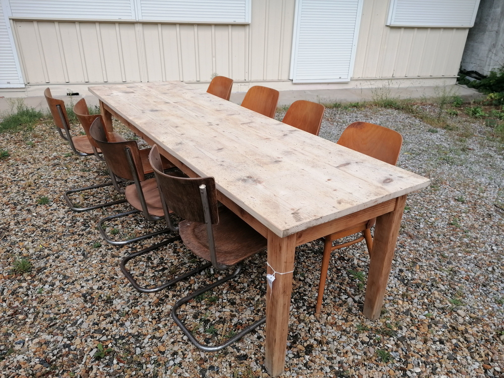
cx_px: 252
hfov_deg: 65.3
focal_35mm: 27
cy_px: 189
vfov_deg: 51.4
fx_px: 393
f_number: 1.8
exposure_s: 1/899
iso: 50
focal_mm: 4.75
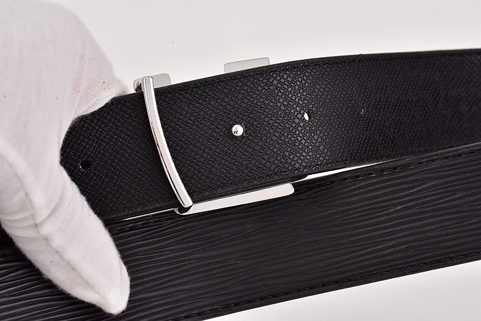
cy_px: 160
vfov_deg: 13.1
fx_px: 1403
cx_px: 240
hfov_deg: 19.4
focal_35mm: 105
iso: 1100
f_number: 16
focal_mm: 105
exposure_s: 1/125
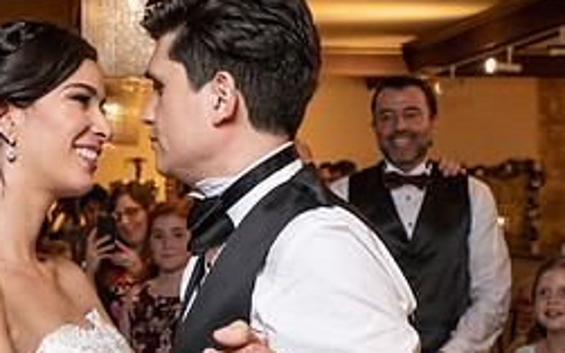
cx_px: 188
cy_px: 198
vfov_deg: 13.6
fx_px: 1479
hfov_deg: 21.6
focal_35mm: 96
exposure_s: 1/200
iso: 2000
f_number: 5.6
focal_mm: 35
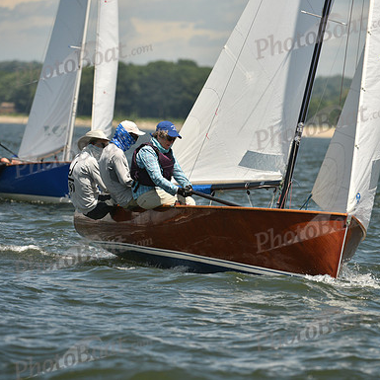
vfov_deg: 5.3
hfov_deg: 5.3
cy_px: 190
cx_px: 204
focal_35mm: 333
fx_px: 4136
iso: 250
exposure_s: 1/2000
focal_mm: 260
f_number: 5
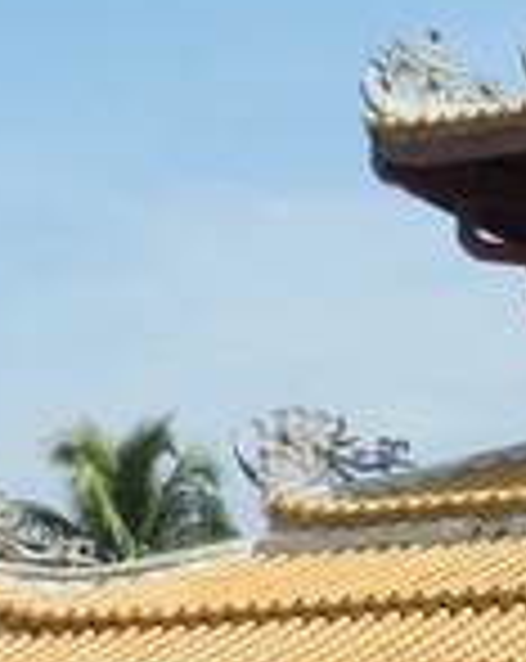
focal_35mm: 133
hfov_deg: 10.7
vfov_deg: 14.3
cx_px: 1007
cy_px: 639
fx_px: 2596
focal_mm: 4.5
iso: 160
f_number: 3.5
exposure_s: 1/1250
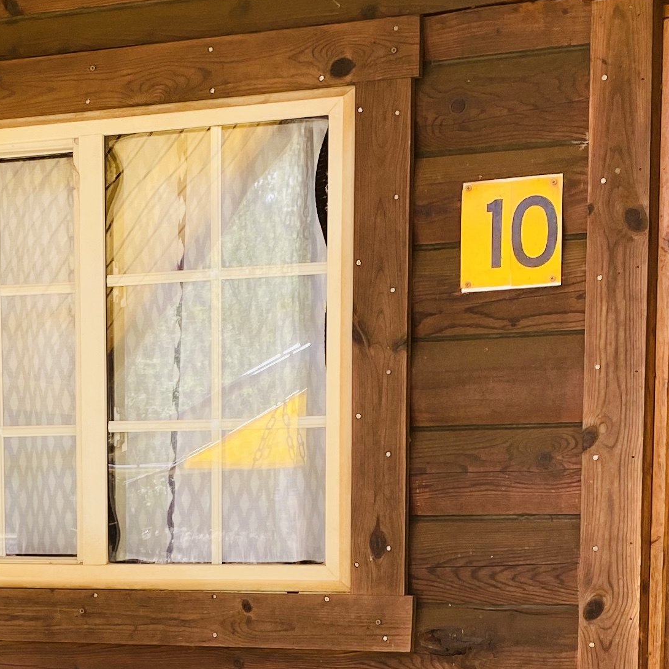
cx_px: 195
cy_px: 721
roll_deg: -1.6
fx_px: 1859
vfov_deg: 19.6
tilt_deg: -4.1
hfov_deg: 20.3
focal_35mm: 85
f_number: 1.8
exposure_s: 1/122
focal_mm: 4.25
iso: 40
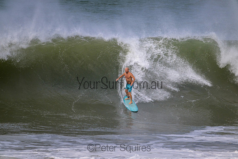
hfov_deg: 2.6
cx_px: 119
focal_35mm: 800
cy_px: 80
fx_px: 5290
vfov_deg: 1.7
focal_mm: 800
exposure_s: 1/2000
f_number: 11
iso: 1000
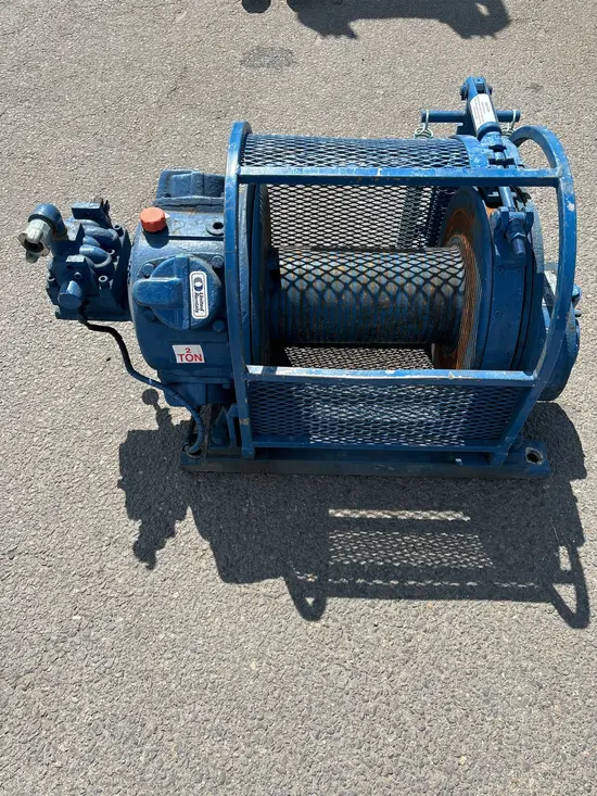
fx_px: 598
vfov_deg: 67.3
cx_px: 298
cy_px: 398
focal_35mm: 26
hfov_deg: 53.1
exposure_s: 1/2024
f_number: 1.6
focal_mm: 5.96
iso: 50
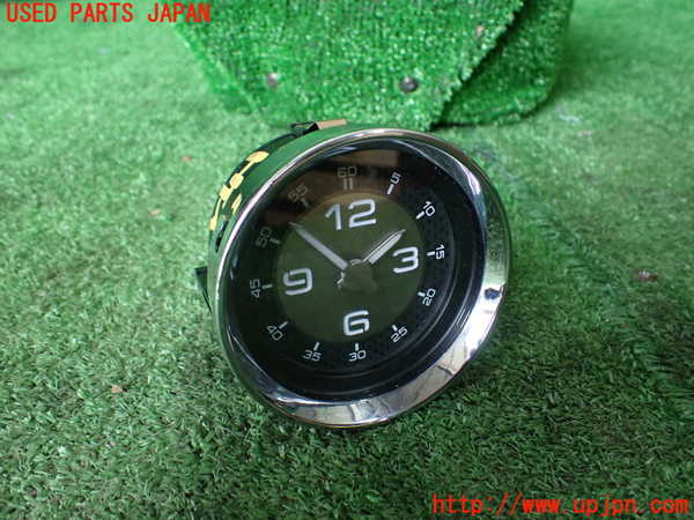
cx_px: 347
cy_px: 260
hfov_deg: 60.0
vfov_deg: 46.8
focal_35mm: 30
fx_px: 601
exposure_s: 1/100
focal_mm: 5.4
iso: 800
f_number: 2.3
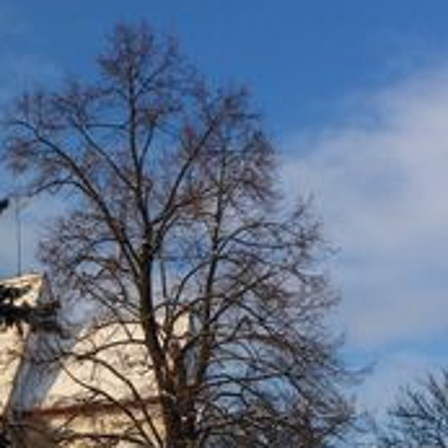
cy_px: 344
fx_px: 1113
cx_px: -8
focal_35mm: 76
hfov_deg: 21.9
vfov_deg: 22.5
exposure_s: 1/2400
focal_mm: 4.15
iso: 32
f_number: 2.2
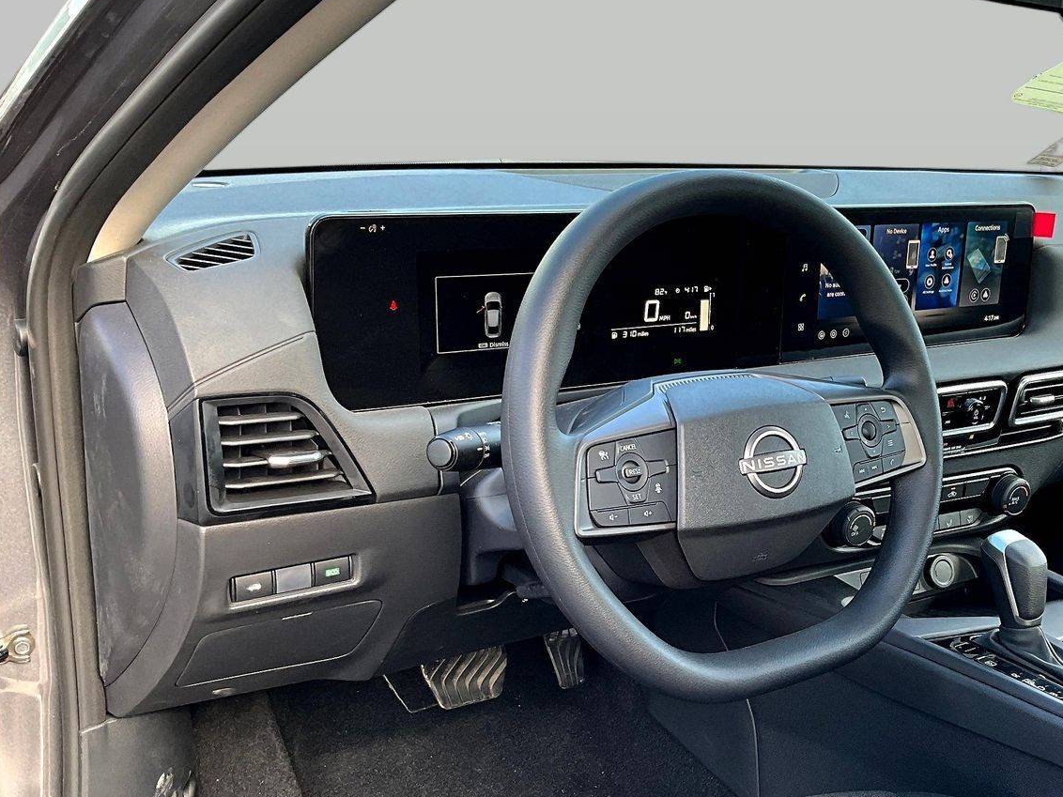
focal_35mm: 41
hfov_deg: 44.8
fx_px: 1259
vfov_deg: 34.9
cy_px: 510
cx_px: 747
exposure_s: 1/122
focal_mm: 3
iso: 50
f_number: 1.8
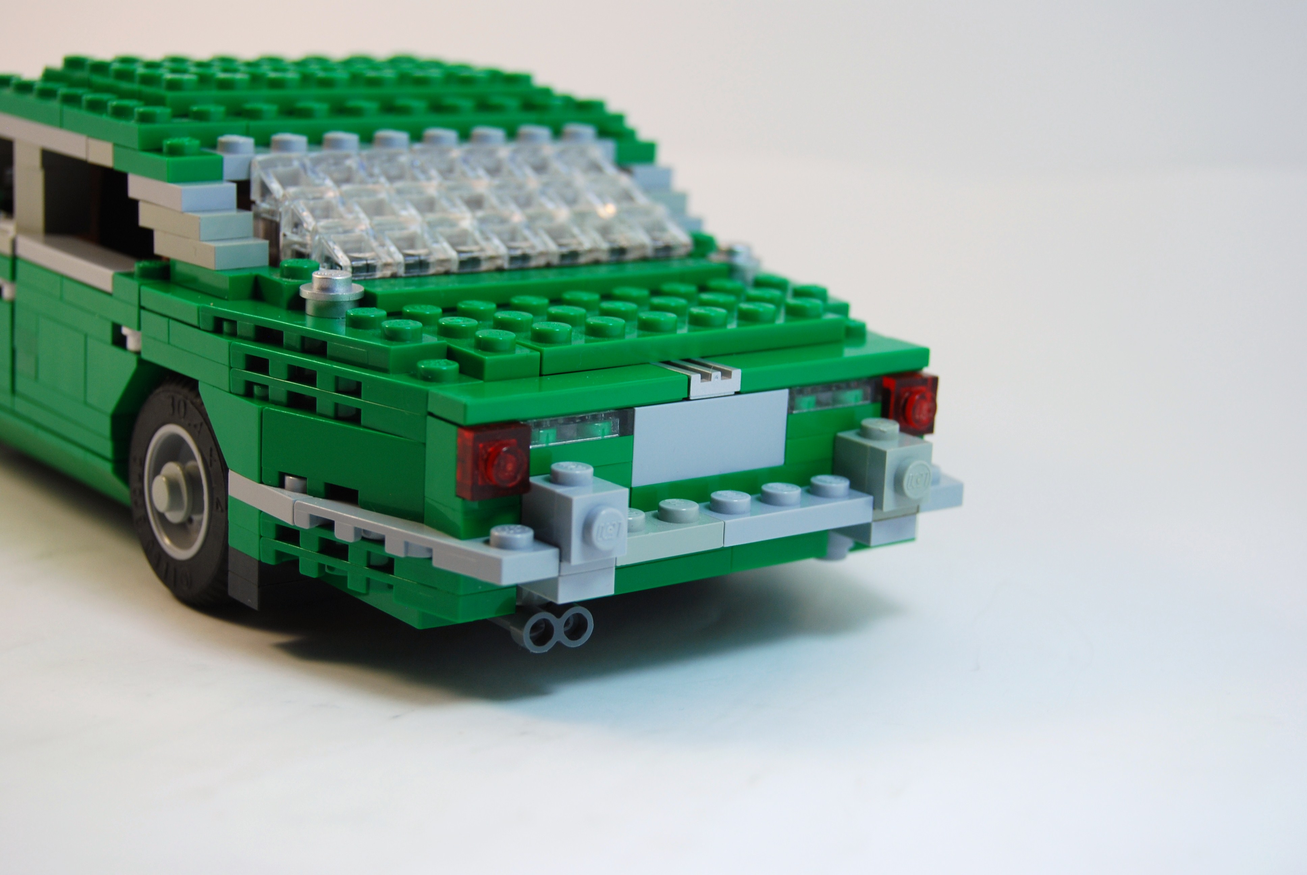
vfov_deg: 19.8
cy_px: 438
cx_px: 654
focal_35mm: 69
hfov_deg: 29.2
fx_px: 2508
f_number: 5.6
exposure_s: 1/125
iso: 200
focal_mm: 46
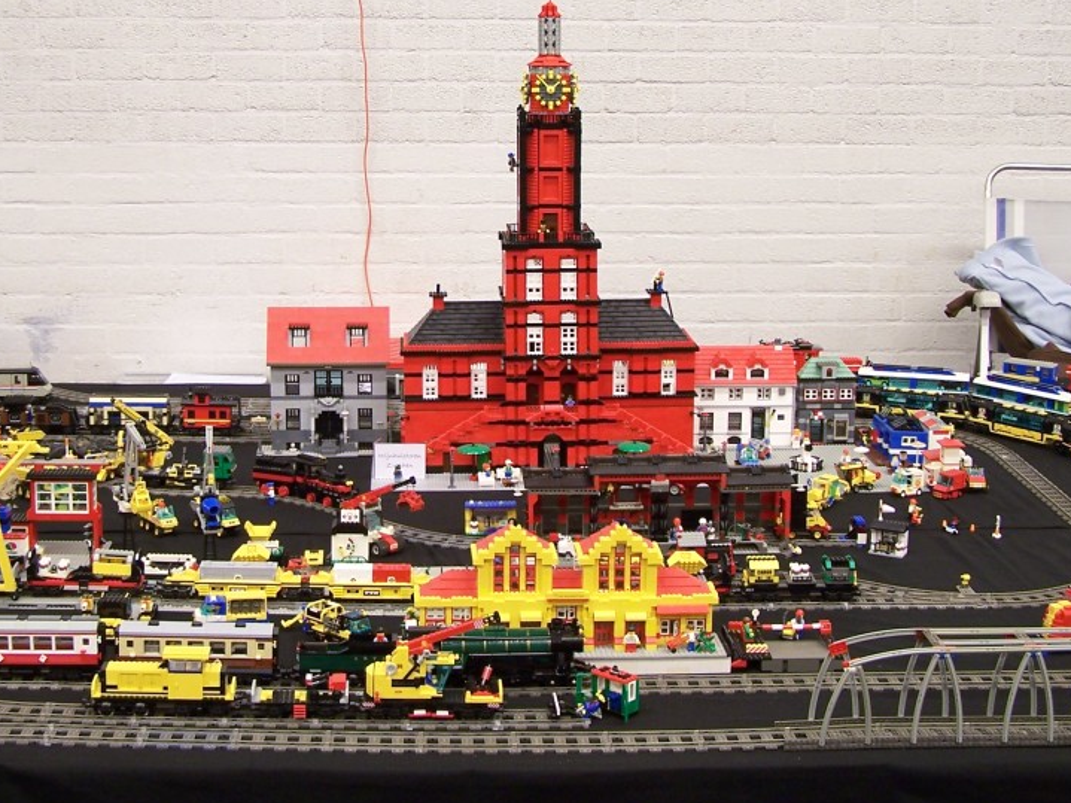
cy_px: 299
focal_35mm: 57
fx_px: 1763
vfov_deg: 25.6
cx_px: 469
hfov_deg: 33.7
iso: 80
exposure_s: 1/3
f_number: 2.8
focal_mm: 6.7
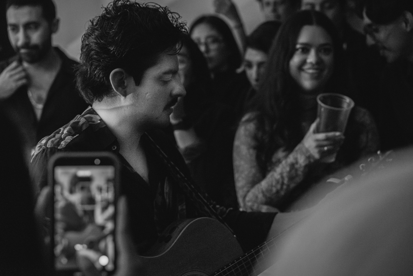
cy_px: 138
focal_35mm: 70
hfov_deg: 28.8
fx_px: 803
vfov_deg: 19.5
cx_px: 206
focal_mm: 70
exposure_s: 1/125
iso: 8000
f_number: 4
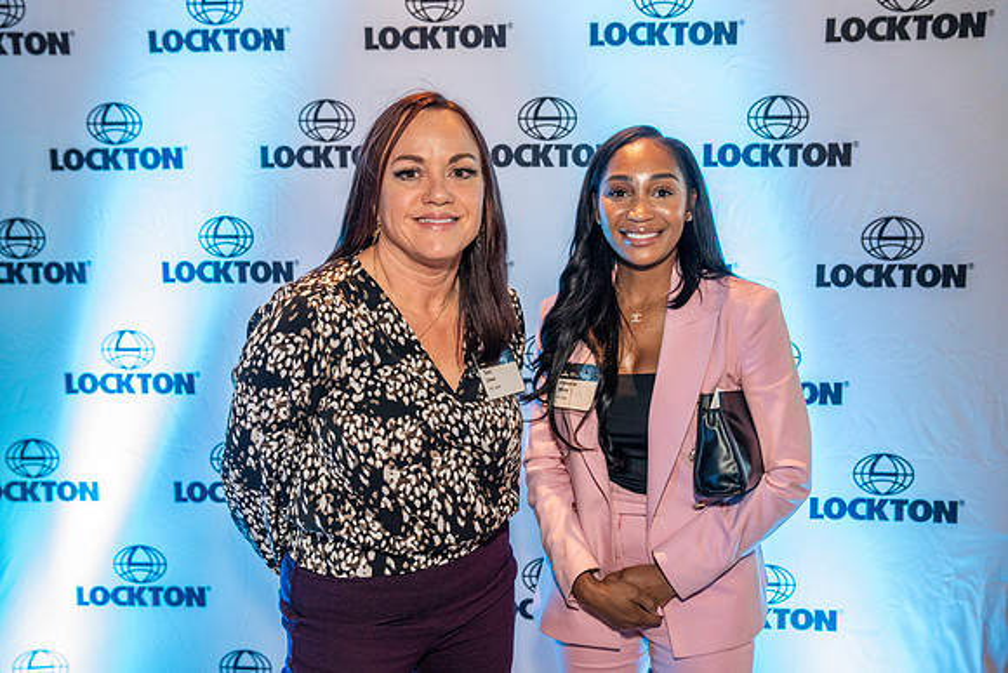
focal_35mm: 31
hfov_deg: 60.3
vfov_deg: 42.3
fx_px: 868
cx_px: 504
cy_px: 336
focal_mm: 31
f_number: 4
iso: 5000
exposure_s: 1/160
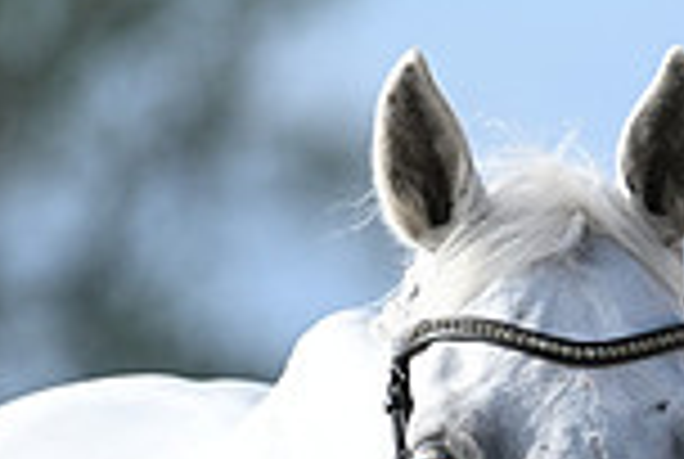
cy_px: 484
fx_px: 26100
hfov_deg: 1.5
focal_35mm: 1371
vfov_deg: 1.0
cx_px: 1215
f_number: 5
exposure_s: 1/1600
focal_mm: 360
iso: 450
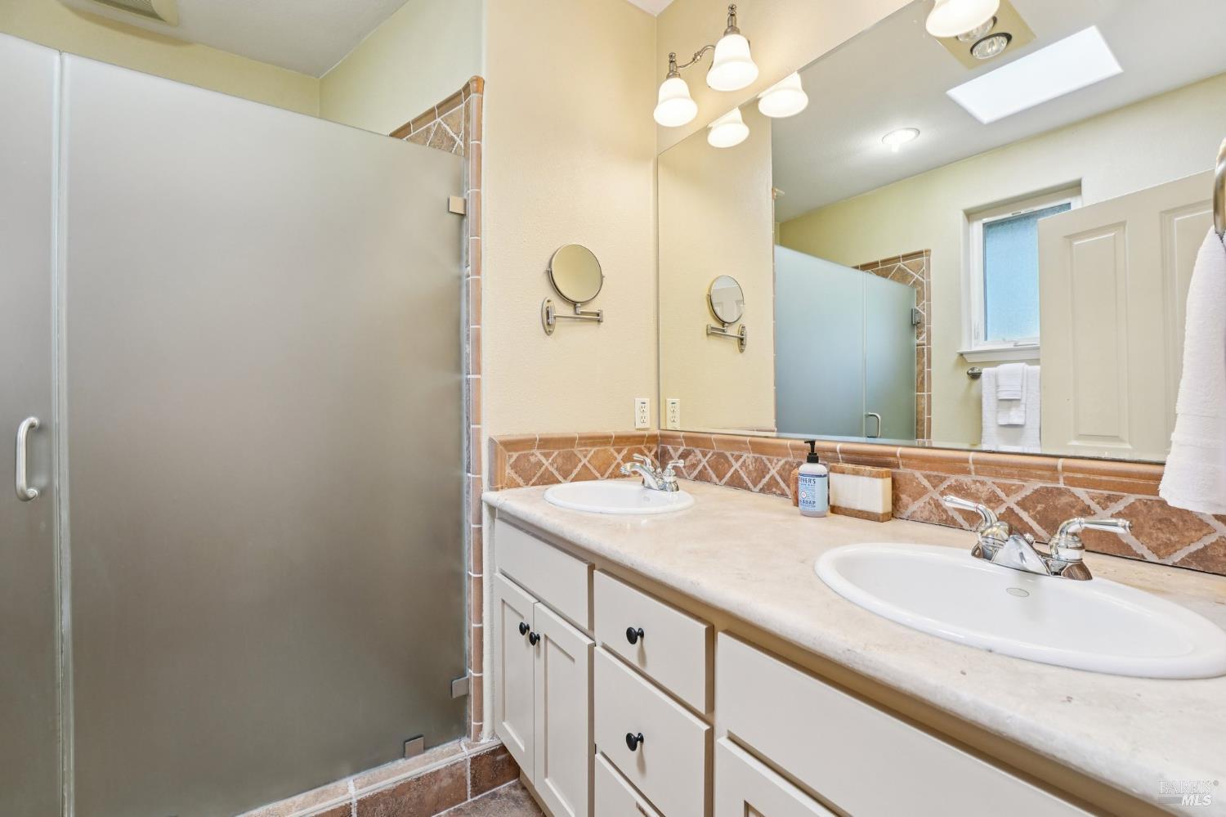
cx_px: 613
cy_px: 408
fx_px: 477
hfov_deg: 104.3
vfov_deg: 81.2
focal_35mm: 14
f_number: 8
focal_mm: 14
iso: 640
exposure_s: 1/15
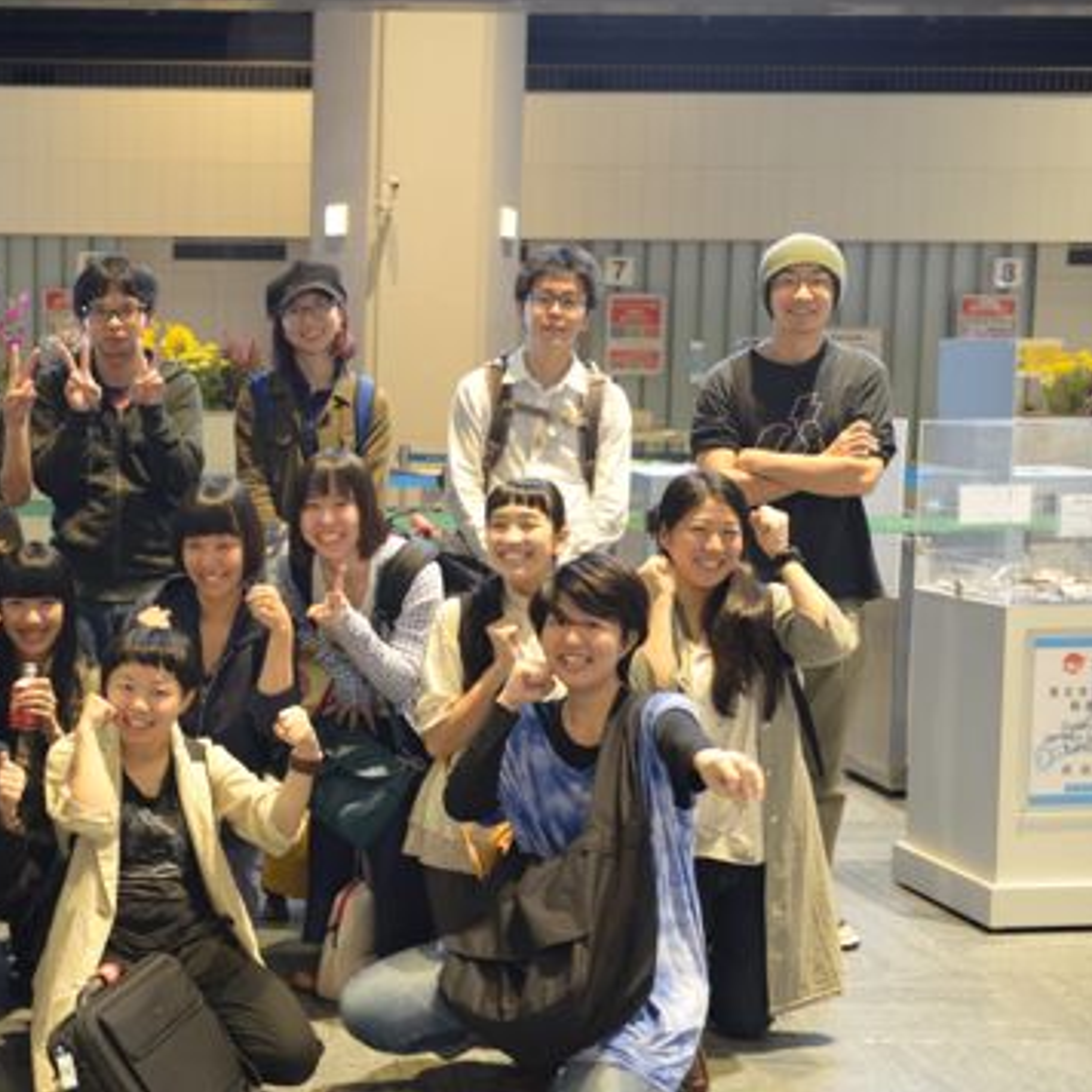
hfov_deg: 28.7
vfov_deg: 29.5
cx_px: 178
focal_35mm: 58
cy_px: 572
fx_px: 2070
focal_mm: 38
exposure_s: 1/60
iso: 2000
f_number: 4
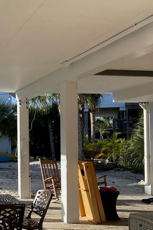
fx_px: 363
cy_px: 129
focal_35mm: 57
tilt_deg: +0.0
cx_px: -13
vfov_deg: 35.0
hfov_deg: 22.5
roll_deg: +0.6
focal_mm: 5.1
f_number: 1.6
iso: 32
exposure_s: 1/2165
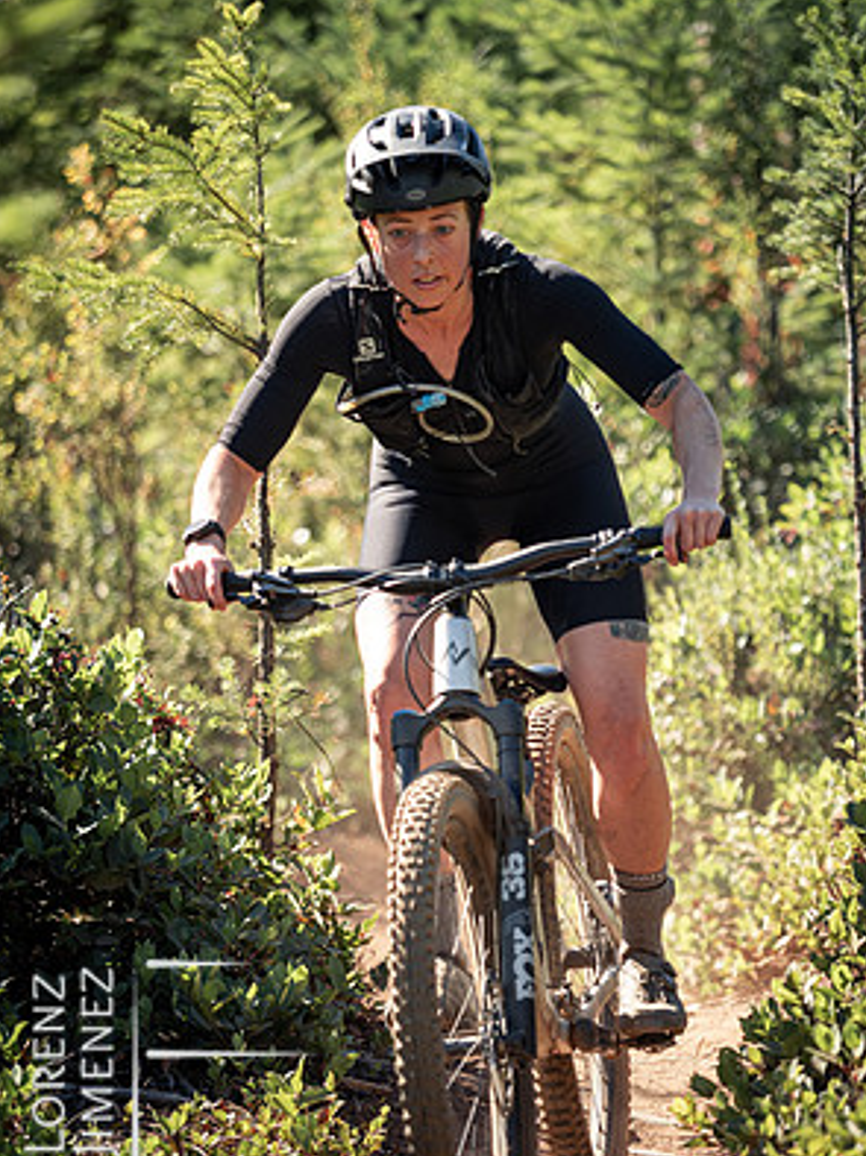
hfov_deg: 4.3
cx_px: 480
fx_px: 11454
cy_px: 616
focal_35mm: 343
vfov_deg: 5.8
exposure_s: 1/1000
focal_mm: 150
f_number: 2.8
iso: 250
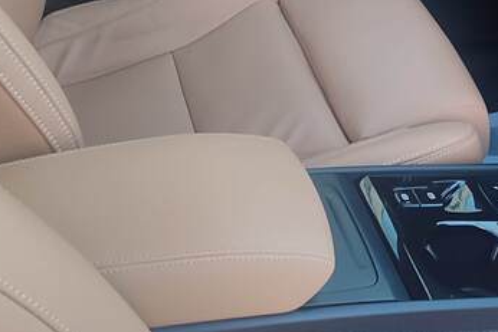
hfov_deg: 26.1
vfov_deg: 16.8
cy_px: -95
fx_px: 1066
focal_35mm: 77
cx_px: 347
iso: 287
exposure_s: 1/25
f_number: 1.89
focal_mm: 5.95
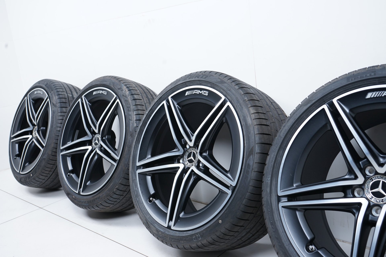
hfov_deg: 53.2
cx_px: 193
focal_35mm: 36
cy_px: 128
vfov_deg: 36.8
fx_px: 386
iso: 250
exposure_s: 1/125
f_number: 7.1
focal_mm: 36
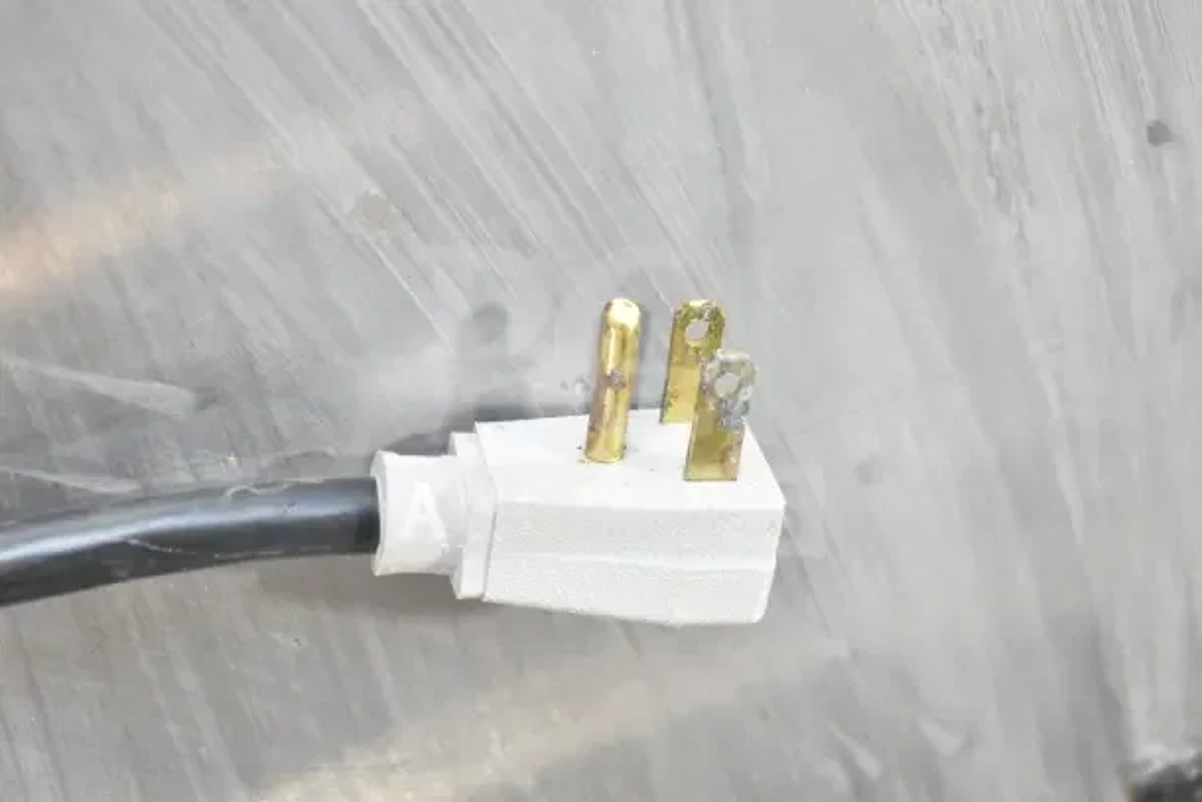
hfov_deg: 33.4
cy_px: 401
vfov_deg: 22.6
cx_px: 601
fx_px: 2004
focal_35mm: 60
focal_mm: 40
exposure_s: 1/125
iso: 1600
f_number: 5
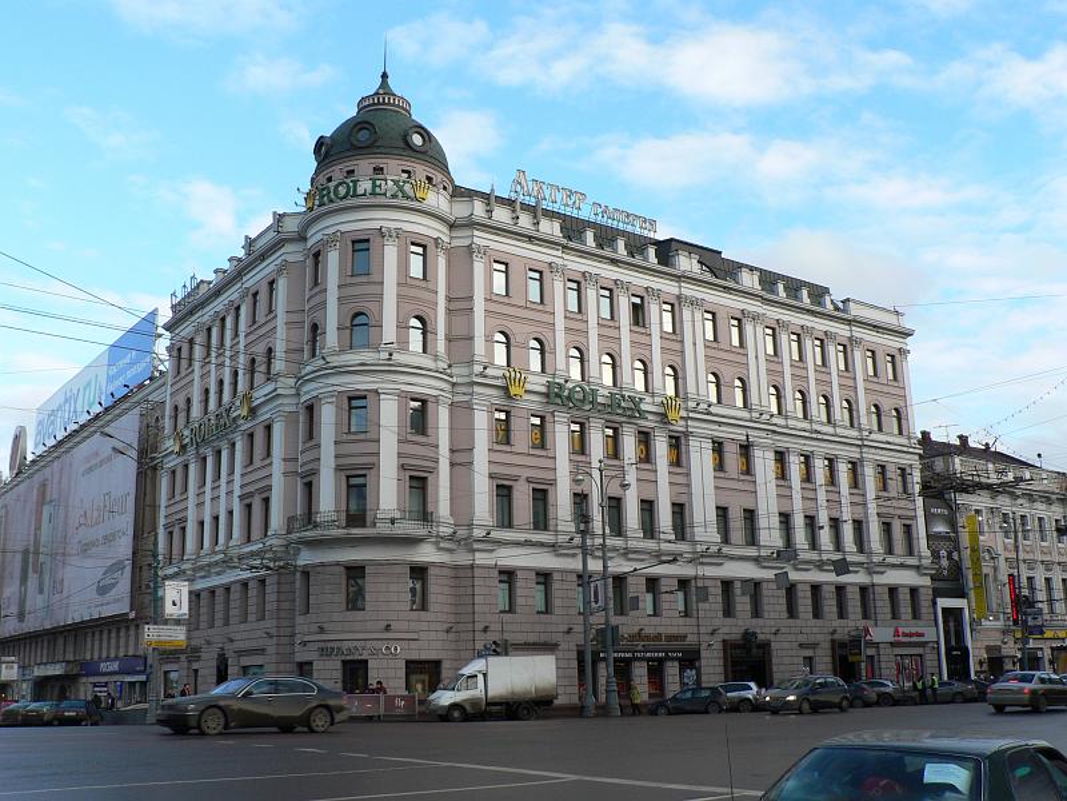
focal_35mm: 36
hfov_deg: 51.4
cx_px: 534
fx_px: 1110
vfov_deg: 39.7
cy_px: 400
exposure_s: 1/160
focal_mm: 6
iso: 80
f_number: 4
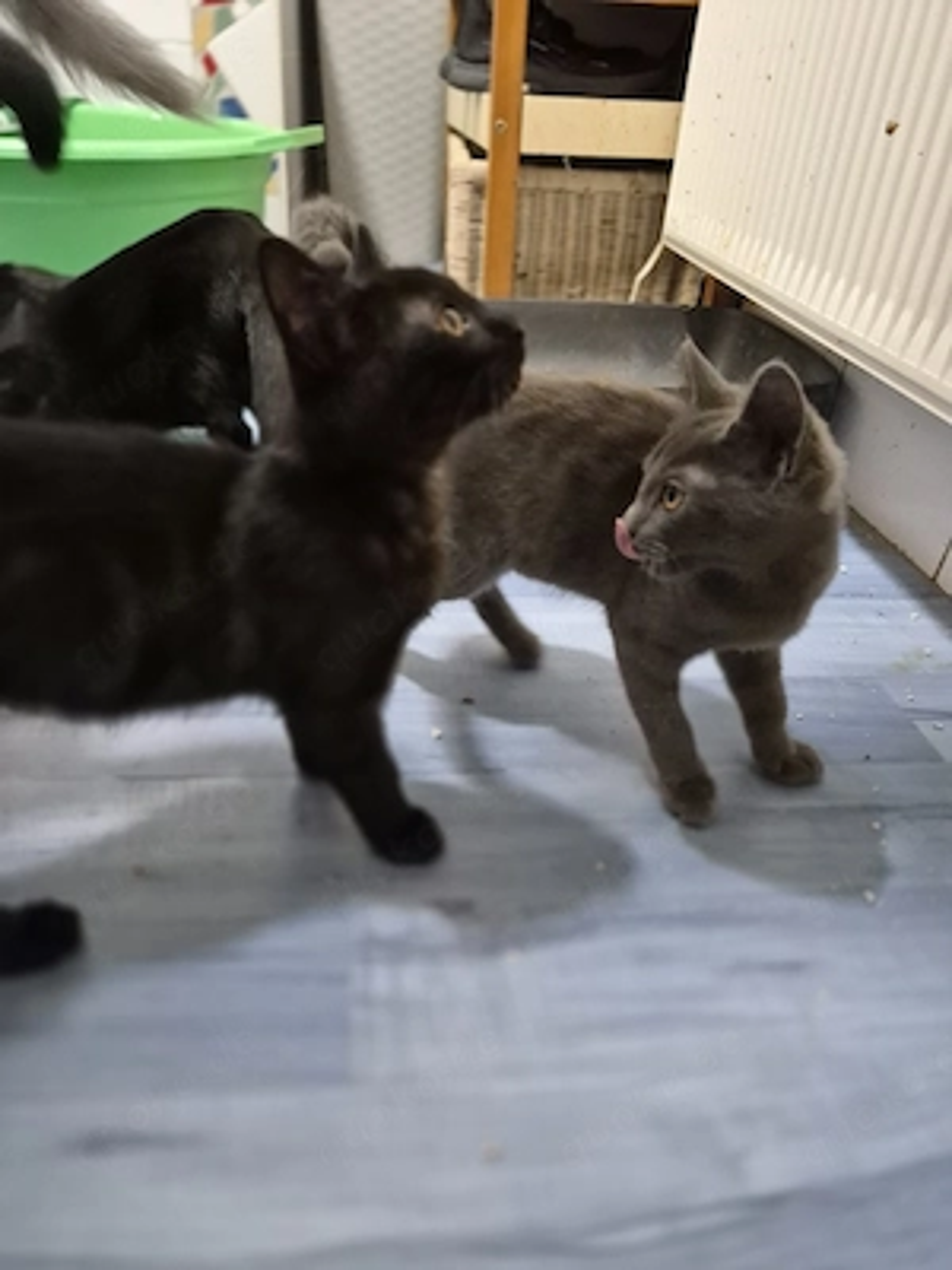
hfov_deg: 58.9
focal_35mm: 23
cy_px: 635
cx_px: 476
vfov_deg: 73.9
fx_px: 843
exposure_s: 1/100
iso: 1000
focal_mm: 5.4
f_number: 1.8
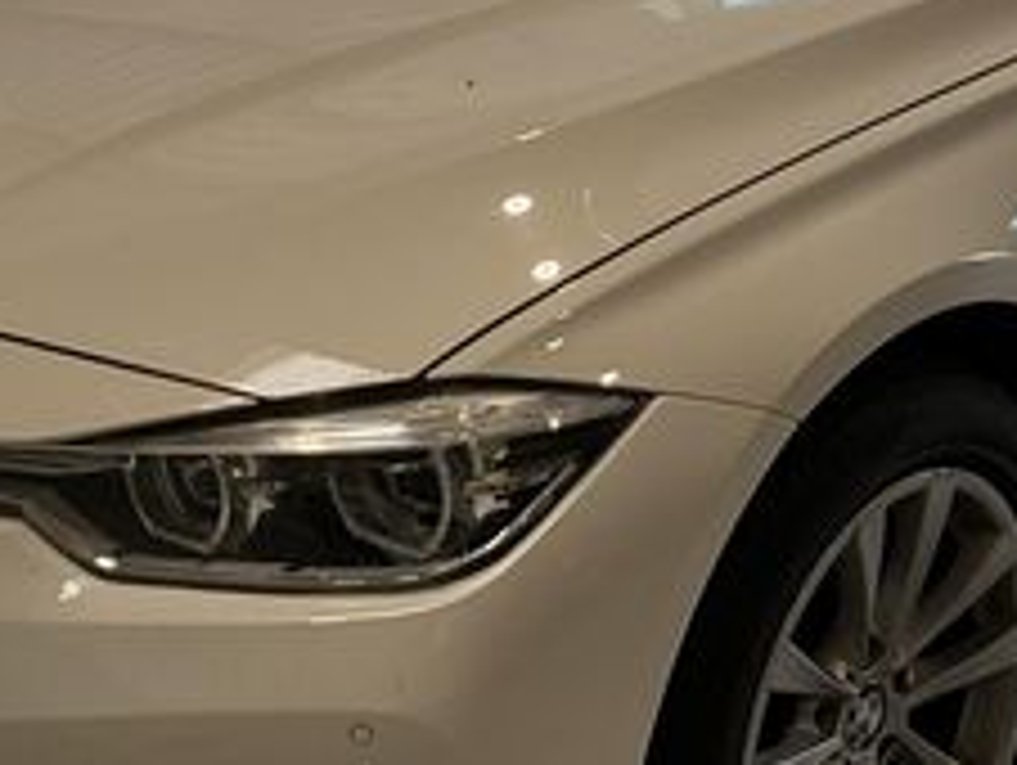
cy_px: 243
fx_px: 2912
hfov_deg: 19.8
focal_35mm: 99
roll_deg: -1.2
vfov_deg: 14.9
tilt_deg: -16.4
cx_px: 562
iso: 20
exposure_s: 1/122
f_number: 1.8
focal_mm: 3
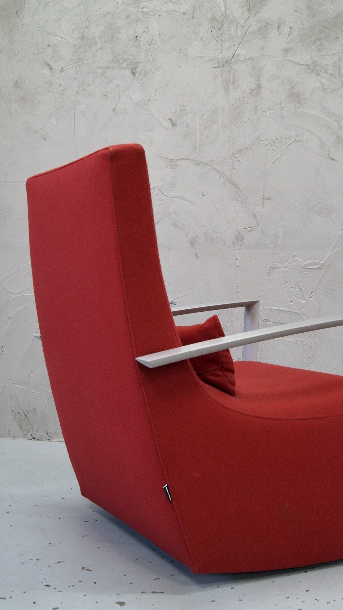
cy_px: 304
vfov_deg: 52.8
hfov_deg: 31.2
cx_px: 170
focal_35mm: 38
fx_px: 614
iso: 400
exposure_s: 1/10
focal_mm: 24
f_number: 6.3
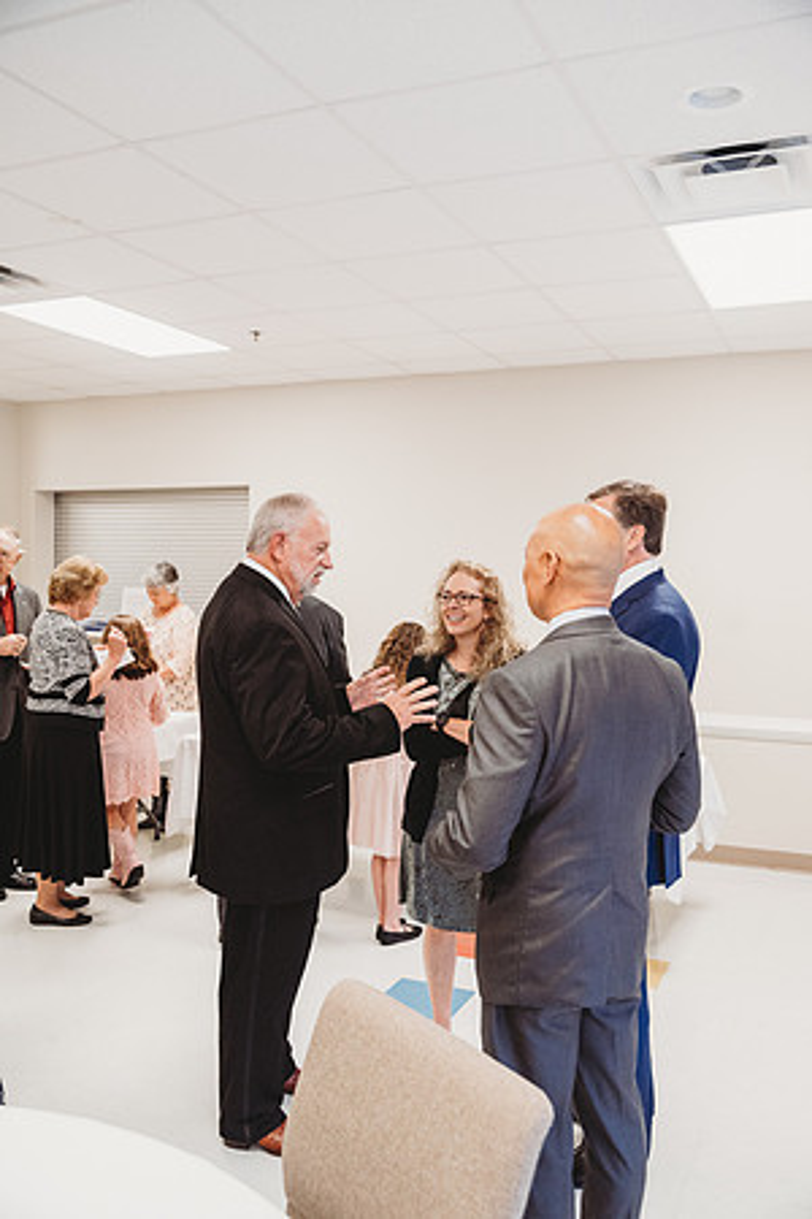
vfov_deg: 60.3
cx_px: 406
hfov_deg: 42.3
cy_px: 610
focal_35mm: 31
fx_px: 1049
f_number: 4
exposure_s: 1/200
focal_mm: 31
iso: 2500
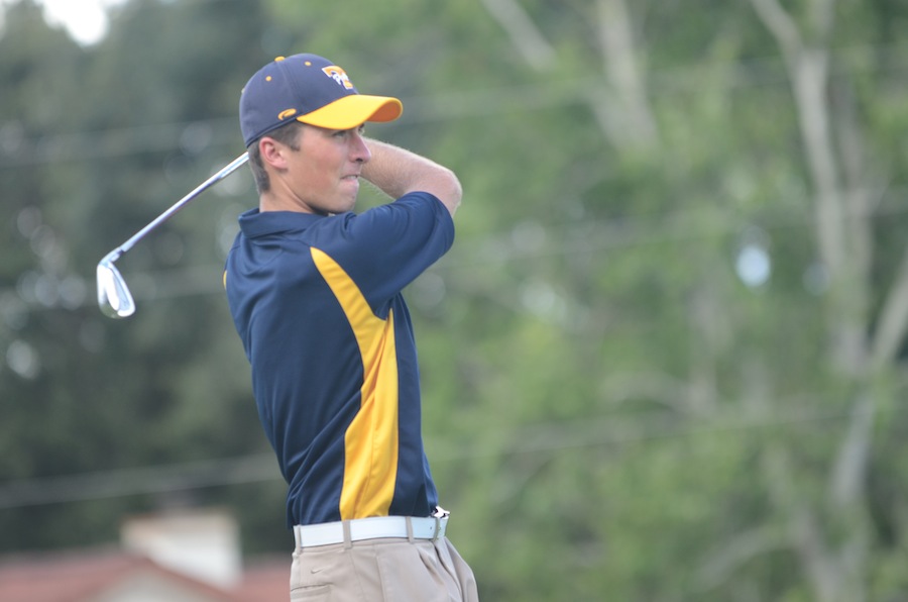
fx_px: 7551
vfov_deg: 4.6
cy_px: 301
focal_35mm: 300
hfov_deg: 6.9
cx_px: 454
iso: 400
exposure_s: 1/800
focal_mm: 200
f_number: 2.8
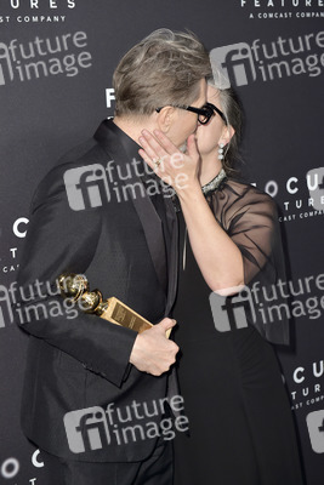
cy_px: 242
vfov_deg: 28.8
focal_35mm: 70
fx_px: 944
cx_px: 162
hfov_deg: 19.5
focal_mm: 70
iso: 500
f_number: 6.3
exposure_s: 1/320
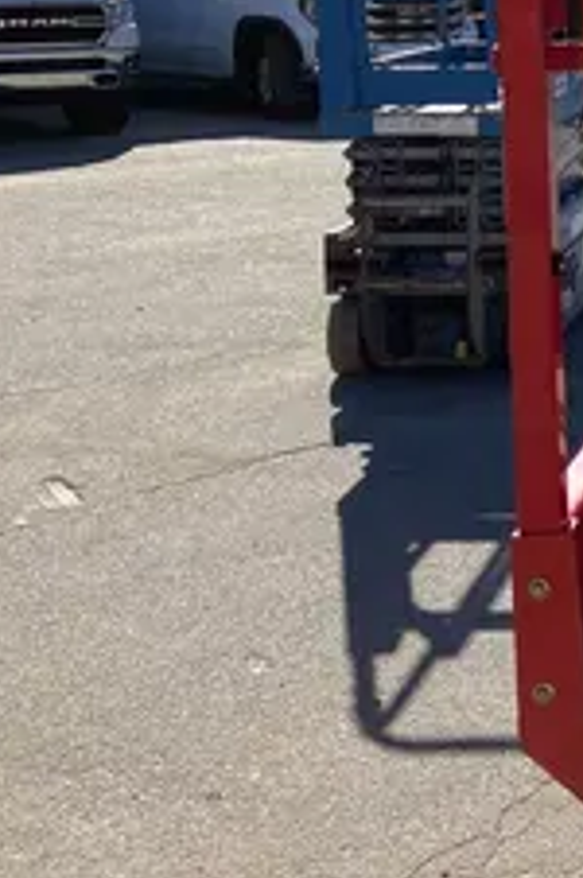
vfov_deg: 27.7
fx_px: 1730
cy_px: 130
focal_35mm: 71
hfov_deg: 16.6
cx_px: 976
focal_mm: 3.99
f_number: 1.8
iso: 32
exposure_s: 1/1567
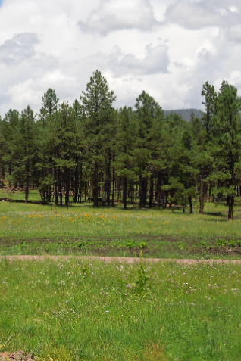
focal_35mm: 67
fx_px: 673
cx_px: 67
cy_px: 180
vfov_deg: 30.1
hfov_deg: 20.2
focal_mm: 8.7
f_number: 8
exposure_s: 1/250
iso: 100
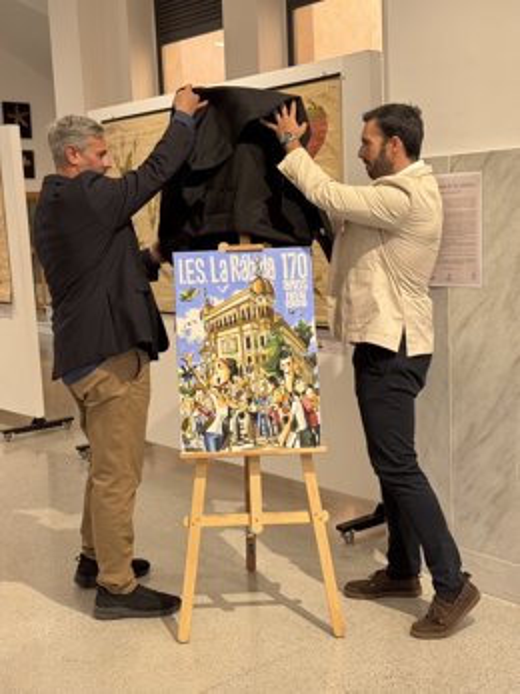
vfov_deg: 39.7
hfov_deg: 30.2
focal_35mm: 48
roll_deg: +2.2
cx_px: 260
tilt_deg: -7.6
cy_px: 347
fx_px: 962
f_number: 1.78
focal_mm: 6.76
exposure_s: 1/50
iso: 50
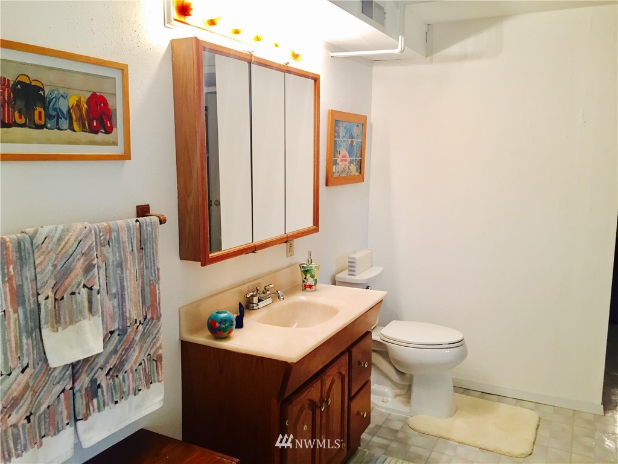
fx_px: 518
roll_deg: -0.3
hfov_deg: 61.7
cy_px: 232
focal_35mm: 29
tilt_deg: -8.1
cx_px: 309
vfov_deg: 48.2
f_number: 2.2
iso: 64
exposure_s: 1/30
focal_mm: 4.15
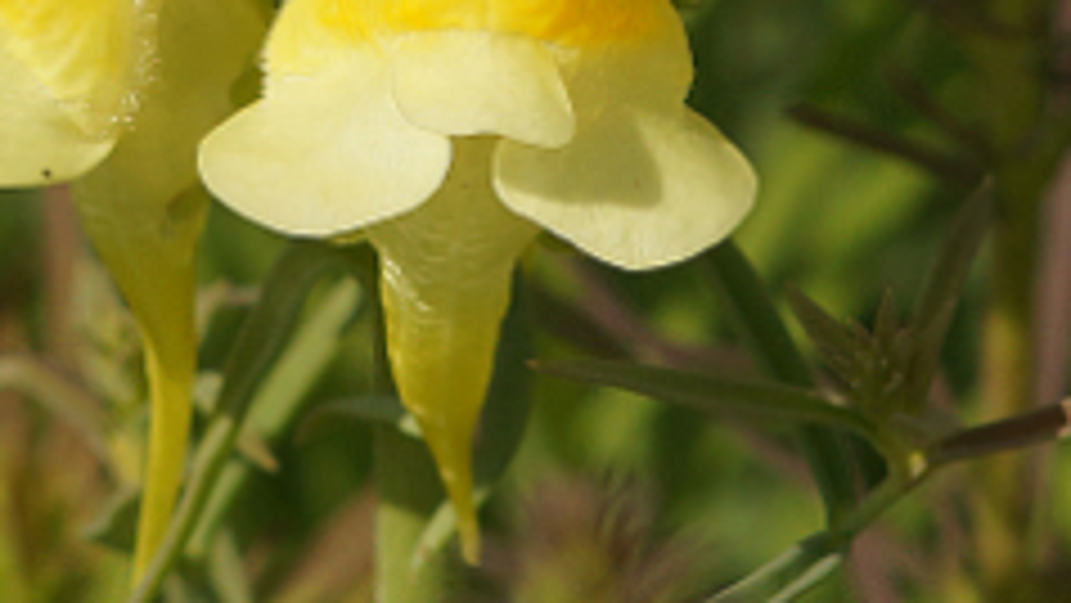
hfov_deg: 2.7
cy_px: -1125
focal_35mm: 792
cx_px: 382
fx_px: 22497
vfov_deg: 1.5
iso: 100
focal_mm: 100
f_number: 8
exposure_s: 1/250
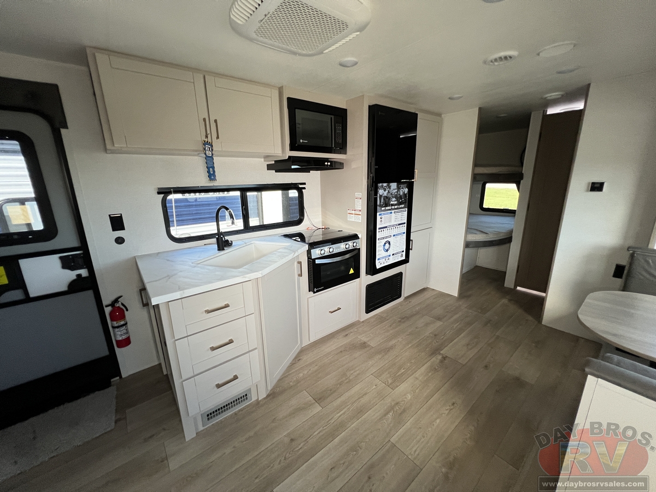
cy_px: 246
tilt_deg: -15.9
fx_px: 246
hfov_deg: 106.2
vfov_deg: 89.9
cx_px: 328
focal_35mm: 13
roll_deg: -1.7
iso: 160
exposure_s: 1/99
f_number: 1.8
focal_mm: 1.57
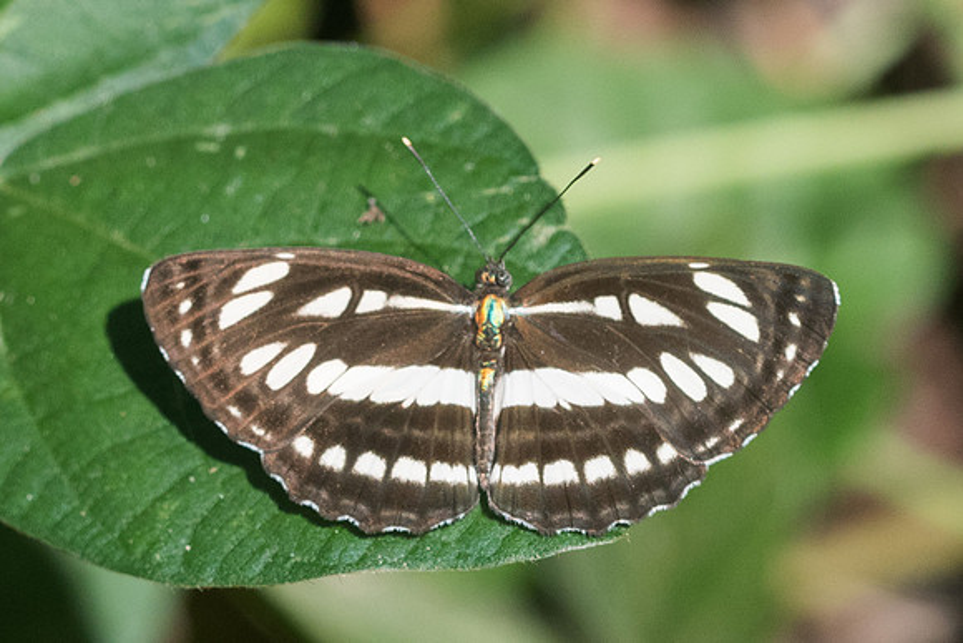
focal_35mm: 646
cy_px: 288
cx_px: 444
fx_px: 17281
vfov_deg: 2.1
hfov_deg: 3.2
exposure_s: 1/3200
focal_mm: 150
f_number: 5.6
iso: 800
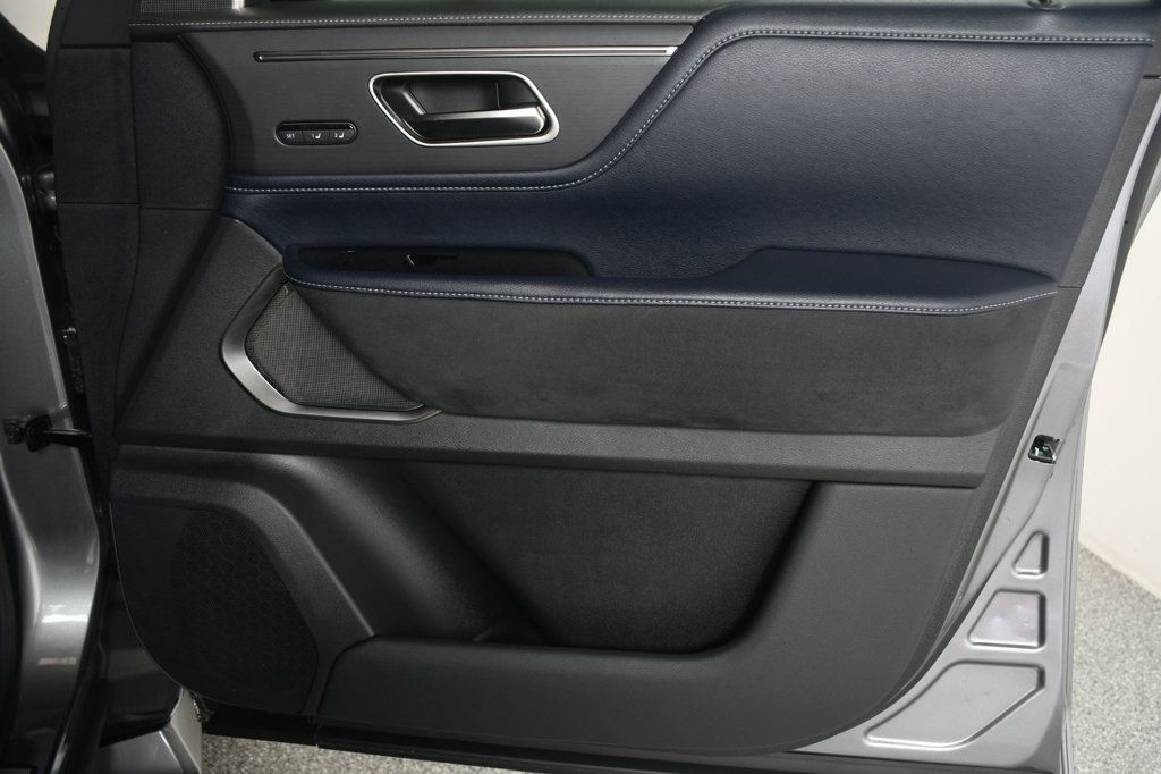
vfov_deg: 43.6
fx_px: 967
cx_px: 580
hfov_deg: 61.9
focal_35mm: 30
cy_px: 387
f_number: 4.5
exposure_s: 1/160
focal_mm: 20
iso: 100
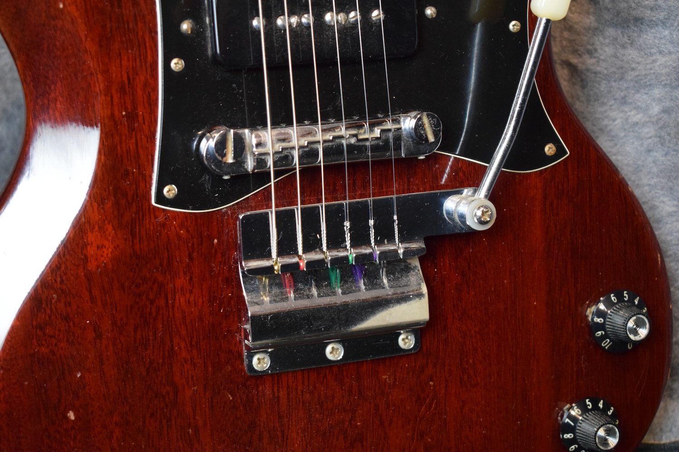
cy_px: 226
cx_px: 340
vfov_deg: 18.9
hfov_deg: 28.1
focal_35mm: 72
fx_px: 1358
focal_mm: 48
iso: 3200
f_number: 5.3
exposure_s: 1/25
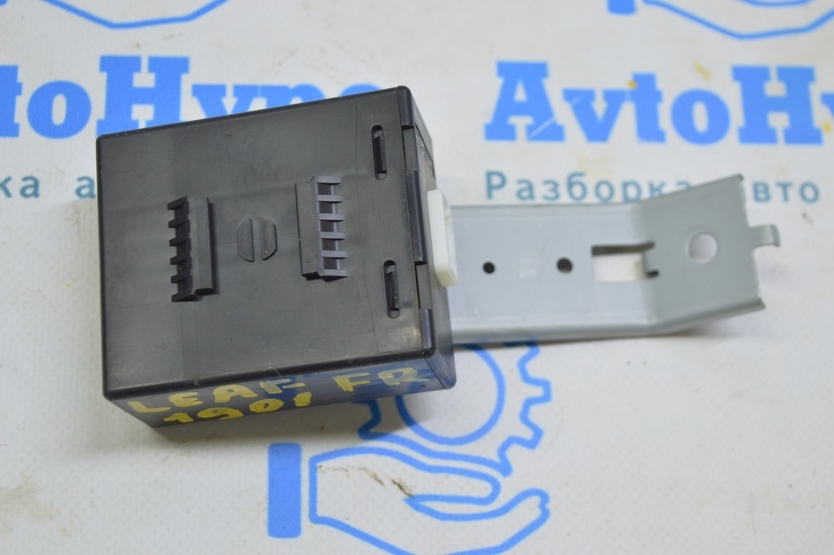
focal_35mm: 69
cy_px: 278
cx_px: 417
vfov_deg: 19.7
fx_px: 1597
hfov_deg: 29.3
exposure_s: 1/25
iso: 400
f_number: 5.6
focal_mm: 46
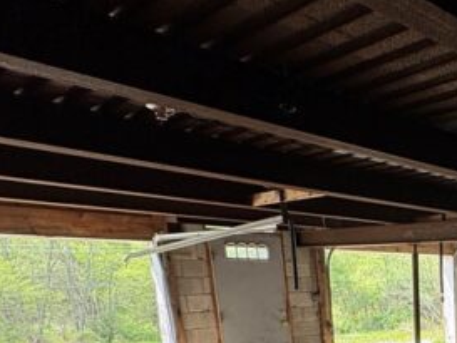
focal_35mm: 41
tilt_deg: -13.2
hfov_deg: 38.6
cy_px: 418
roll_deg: +1.5
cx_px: 492
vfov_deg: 29.8
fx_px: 542
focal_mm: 2.22
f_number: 2.2
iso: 50
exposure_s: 1/122
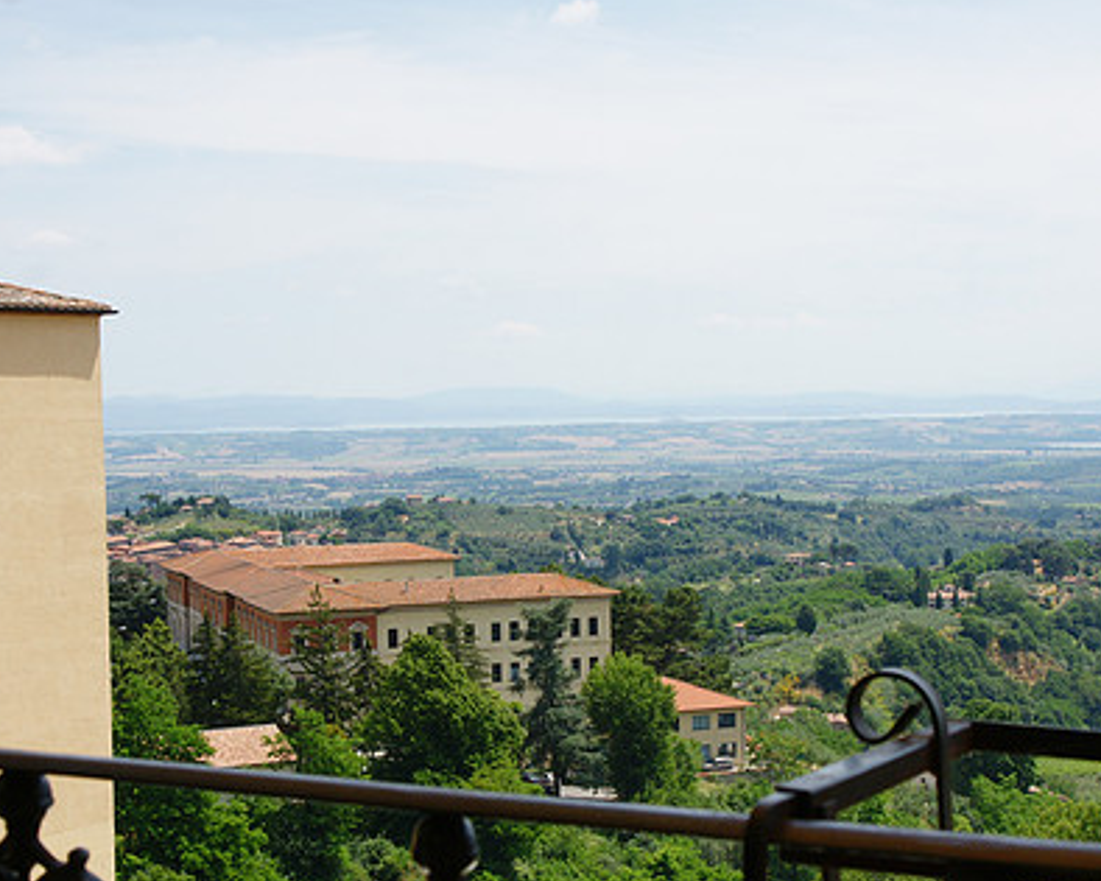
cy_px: 519
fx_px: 1889
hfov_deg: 32.5
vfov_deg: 26.2
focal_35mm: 58
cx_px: 564
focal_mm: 28
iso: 200
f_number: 11
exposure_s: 1/250
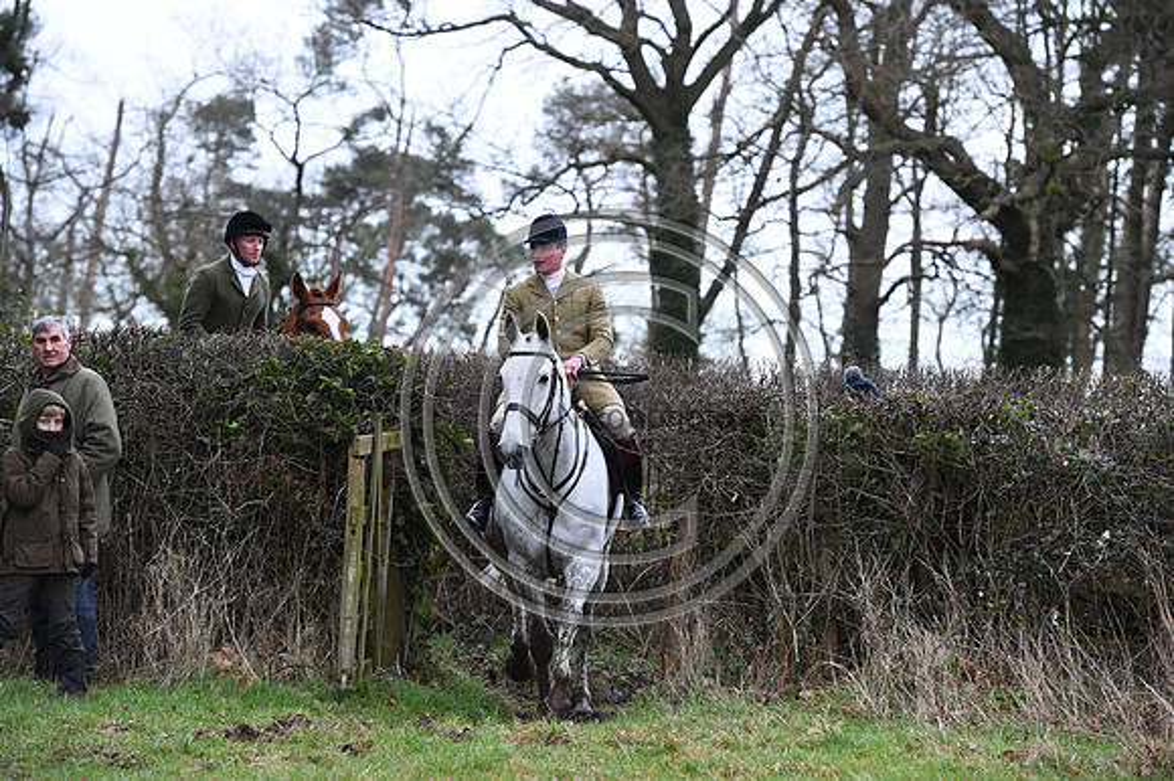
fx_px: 5052
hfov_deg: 13.3
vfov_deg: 8.8
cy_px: 390
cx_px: 587
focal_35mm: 155
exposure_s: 1/1250
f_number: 5.6
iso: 2500
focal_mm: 155
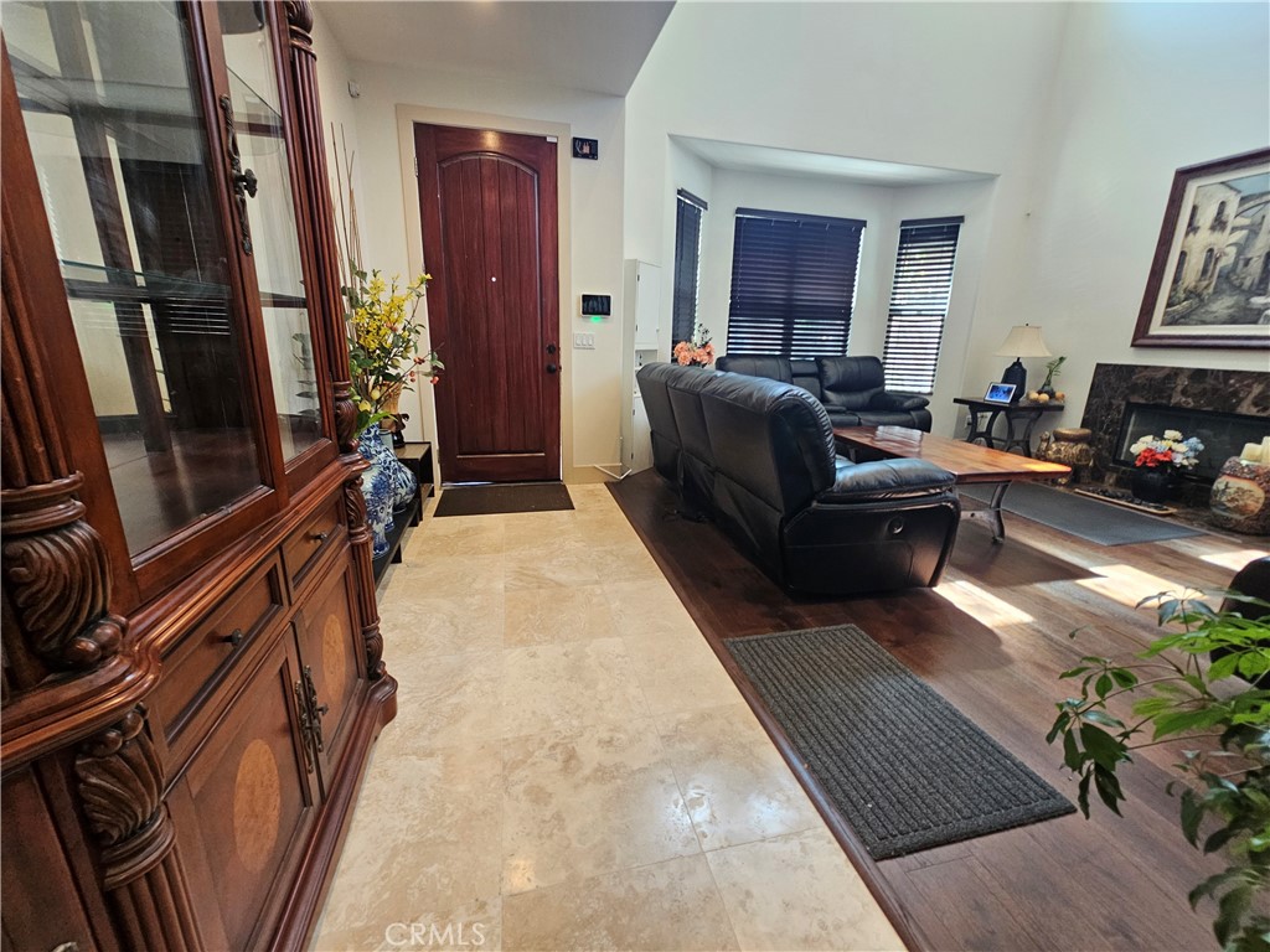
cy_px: 476
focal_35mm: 13
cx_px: 635
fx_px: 477
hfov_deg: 106.2
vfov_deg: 89.9
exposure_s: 1/60
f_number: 2.2
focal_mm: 2.2
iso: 200
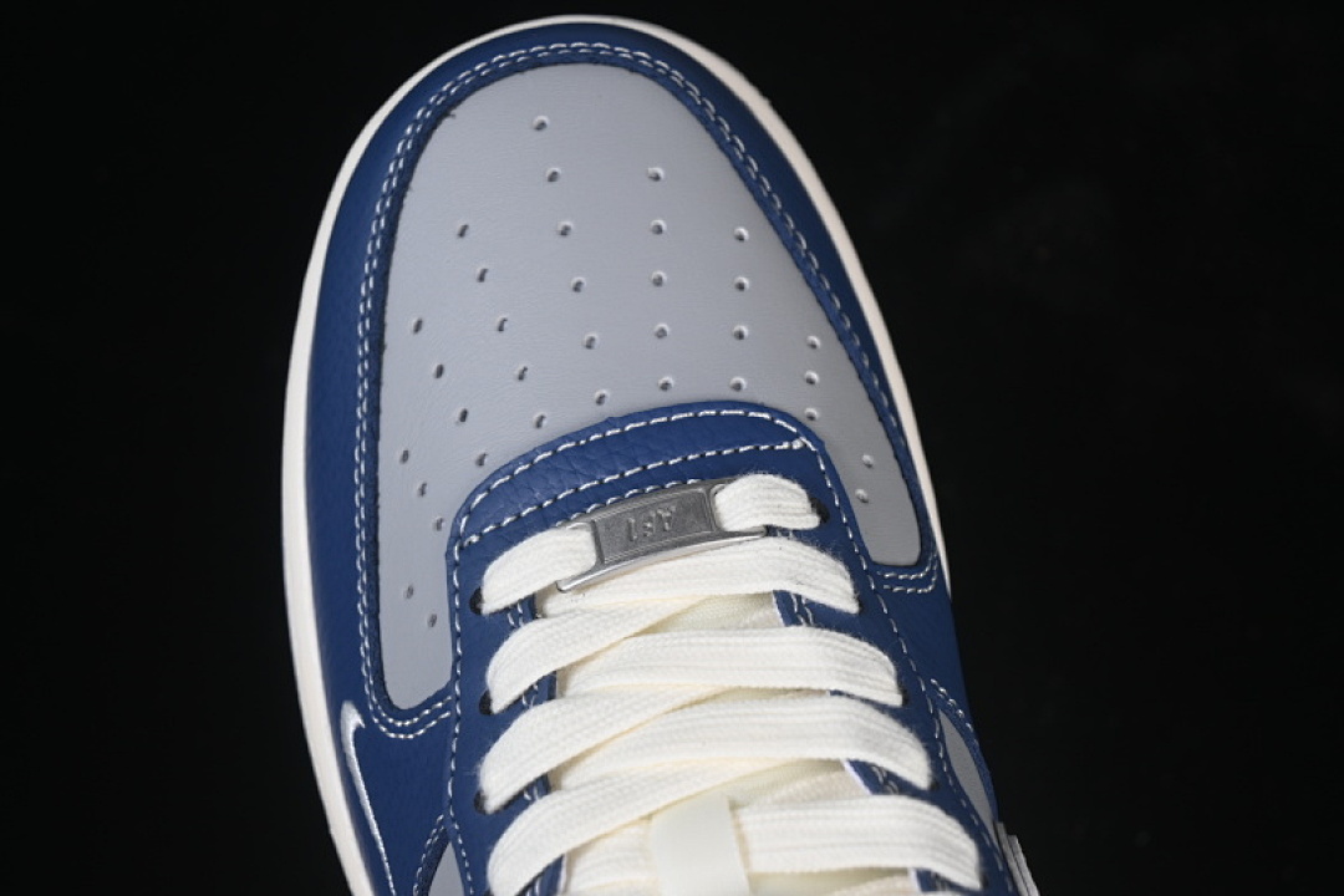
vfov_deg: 18.2
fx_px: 2800
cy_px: 448
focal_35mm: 75
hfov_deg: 27.0
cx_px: 672
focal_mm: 50
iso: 160
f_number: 7.1
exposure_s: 1/60
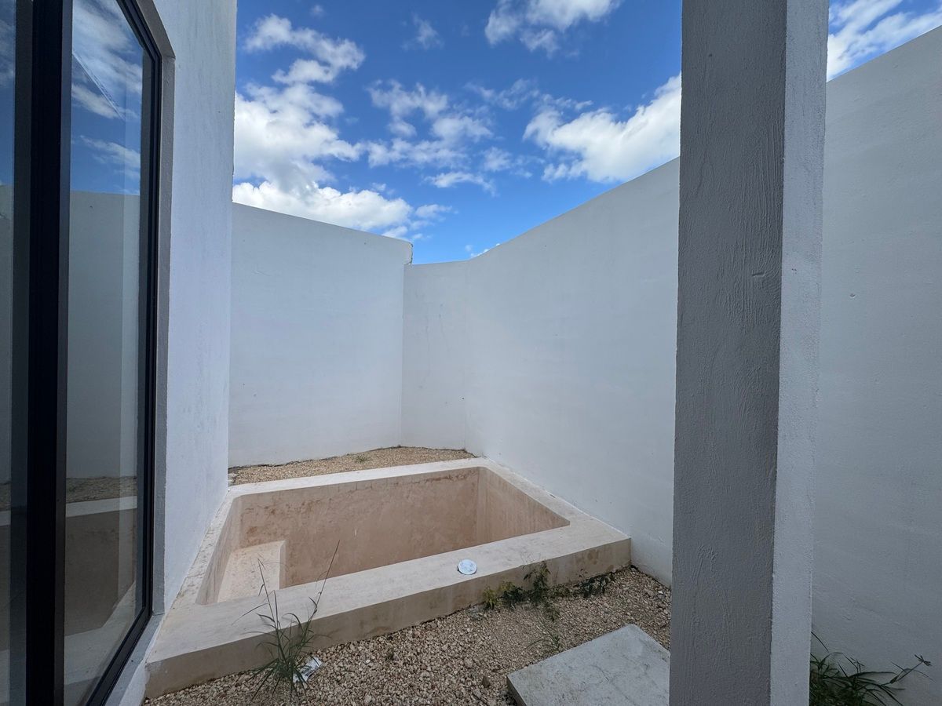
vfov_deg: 85.7
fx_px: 381
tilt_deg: +0.9
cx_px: 471
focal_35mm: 14
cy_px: 353
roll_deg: -1.0
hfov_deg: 102.1
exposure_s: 1/1709
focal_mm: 2.22
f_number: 2.2
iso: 50
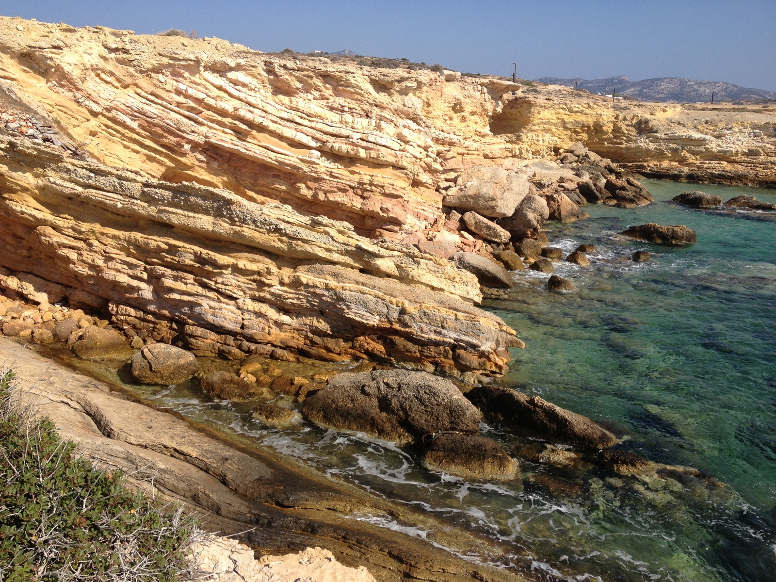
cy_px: 291
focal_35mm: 35
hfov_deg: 52.6
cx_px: 388
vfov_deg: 40.7
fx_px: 785
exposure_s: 1/1972
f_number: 2.4
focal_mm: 4.28
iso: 50
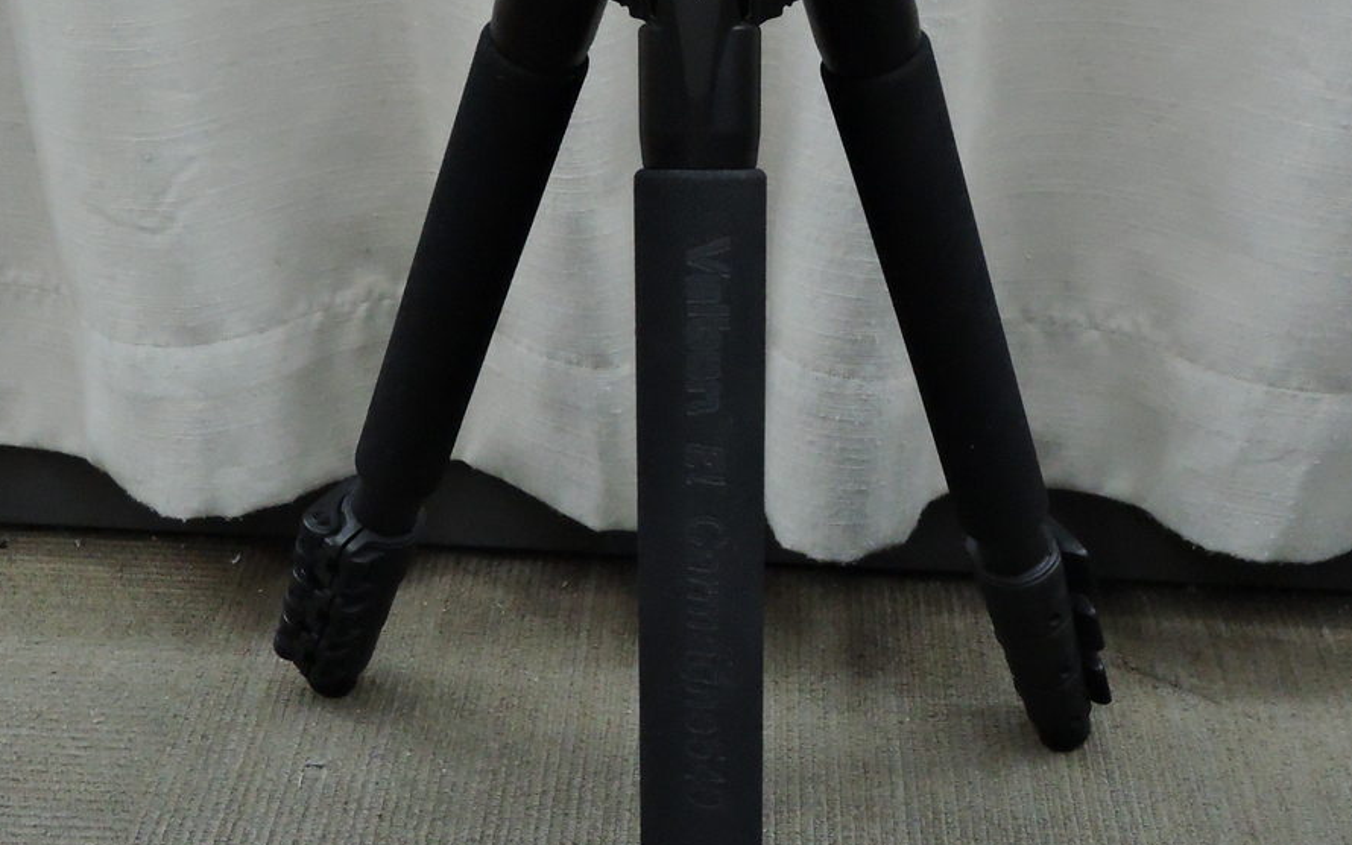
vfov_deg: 25.7
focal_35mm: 50
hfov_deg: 40.3
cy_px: 562
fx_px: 1842
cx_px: 673
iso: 1600
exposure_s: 1/125
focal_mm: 7.5
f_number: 5.6
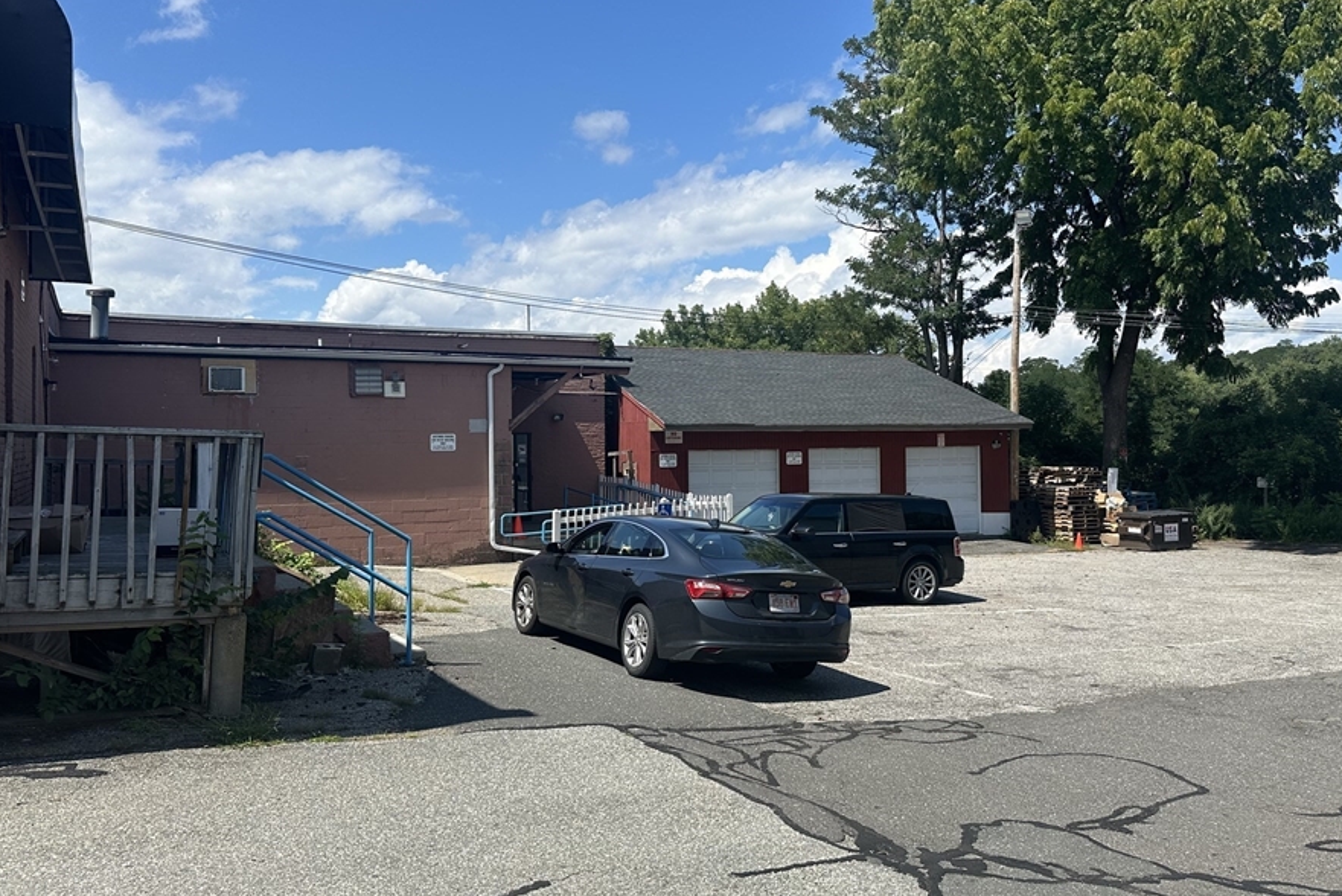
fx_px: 1081
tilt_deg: +2.8
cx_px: 693
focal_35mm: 29
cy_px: 439
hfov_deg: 63.6
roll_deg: +0.2
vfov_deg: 45.0
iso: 80
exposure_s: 1/5000
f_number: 1.78
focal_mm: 6.86
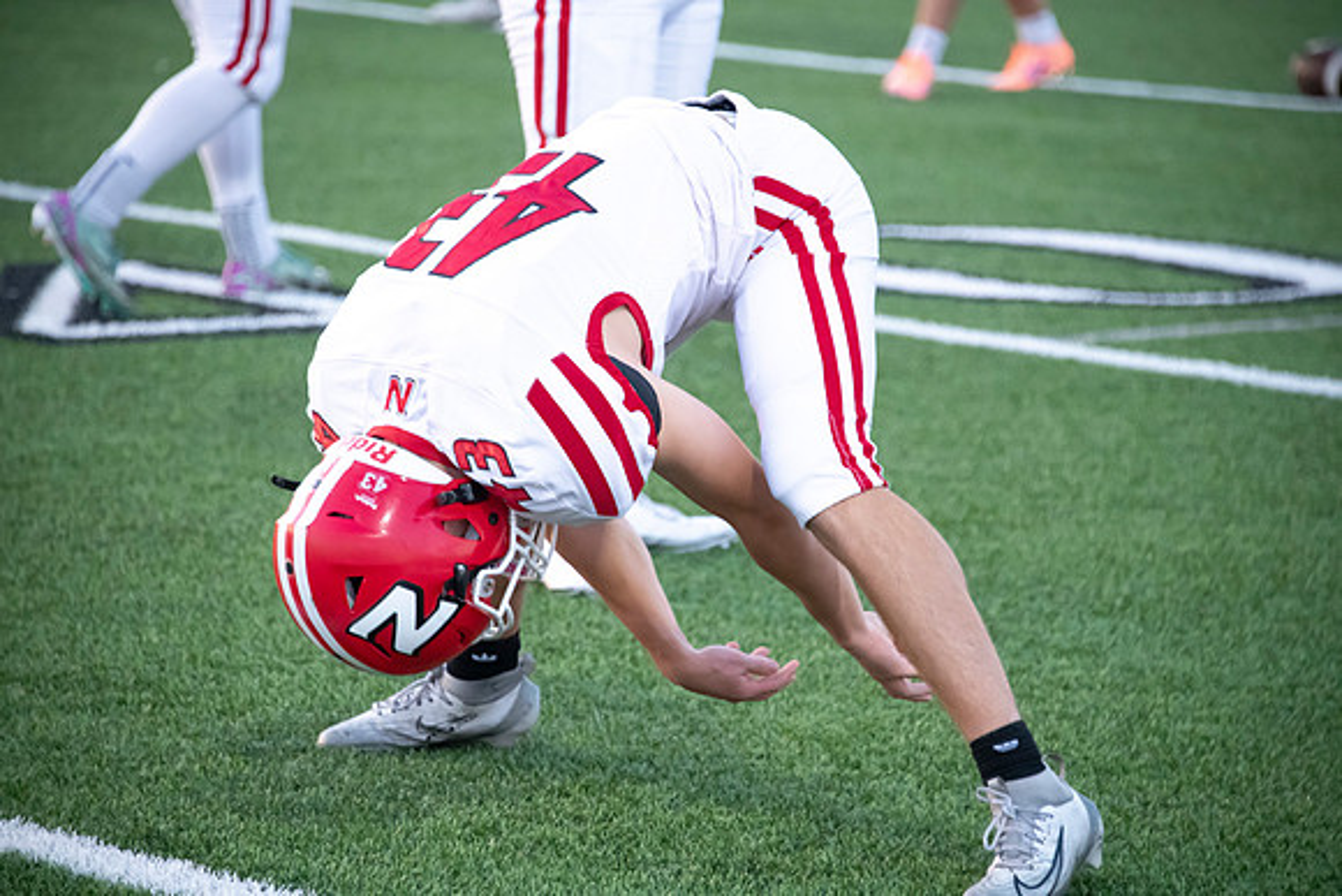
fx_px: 8575
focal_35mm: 230
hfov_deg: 8.9
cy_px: 448
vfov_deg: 6.0
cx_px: 671
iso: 4000
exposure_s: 1/1000
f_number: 5.6
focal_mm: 230
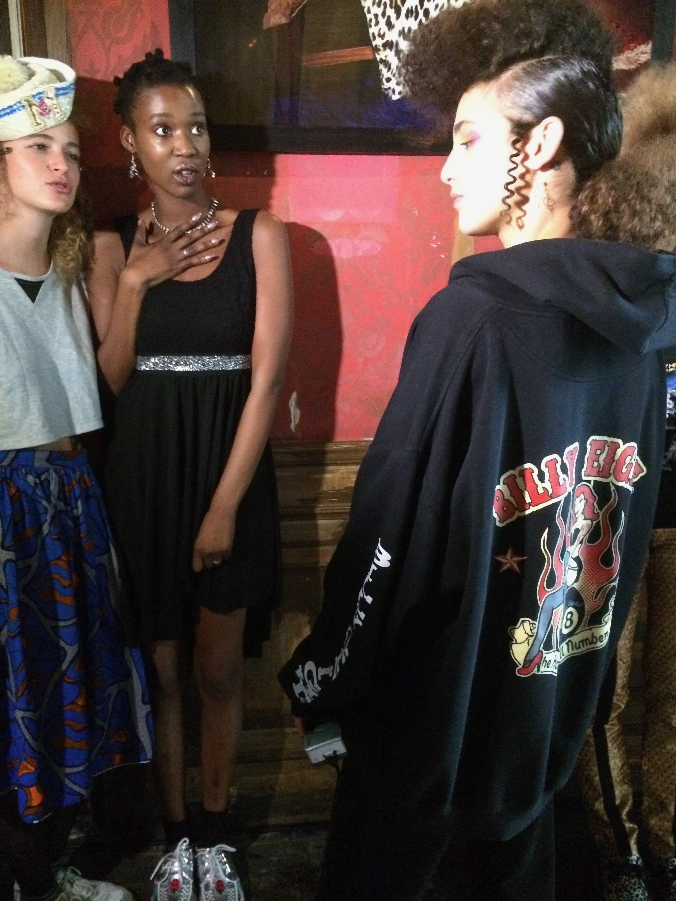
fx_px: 755
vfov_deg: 61.7
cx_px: 338
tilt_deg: -14.5
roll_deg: -1.0
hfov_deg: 48.2
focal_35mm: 29
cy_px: 450
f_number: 2.2
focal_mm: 4.15
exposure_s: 1/17
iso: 640
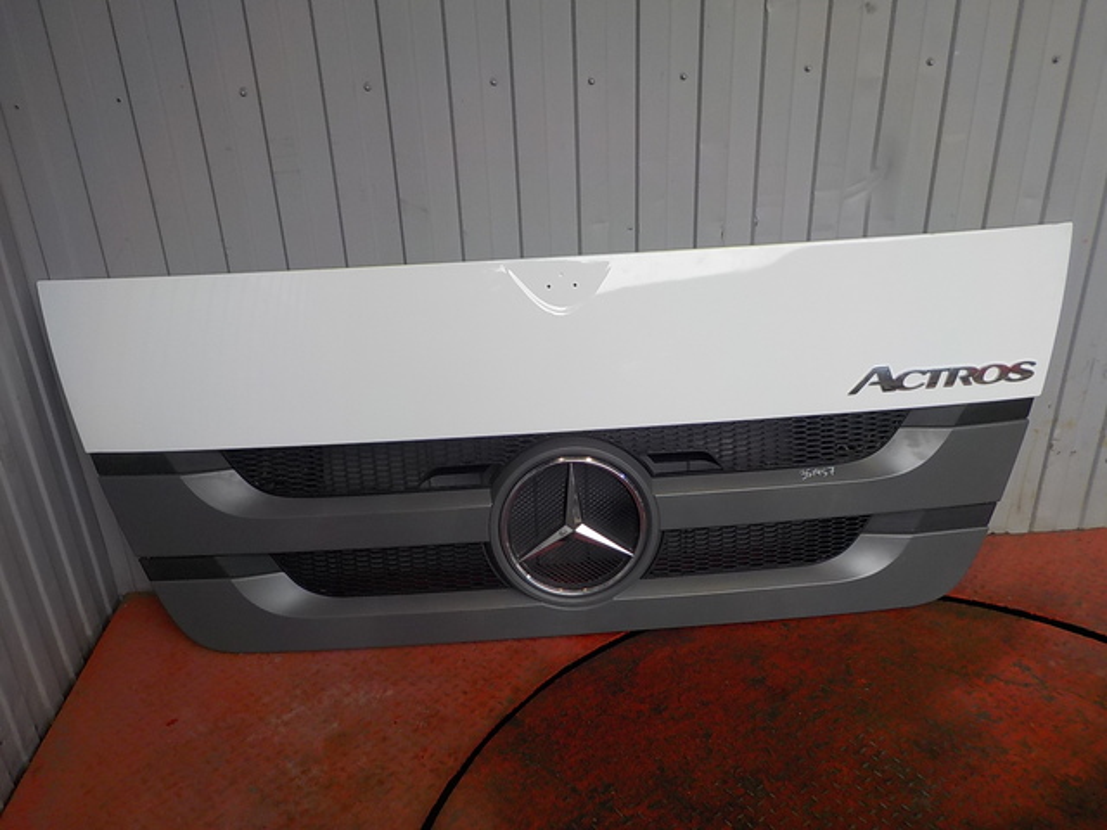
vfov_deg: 46.8
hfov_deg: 60.0
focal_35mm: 30
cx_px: 554
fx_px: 959
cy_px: 415
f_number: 3.3
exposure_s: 1/100
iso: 125
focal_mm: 4.1
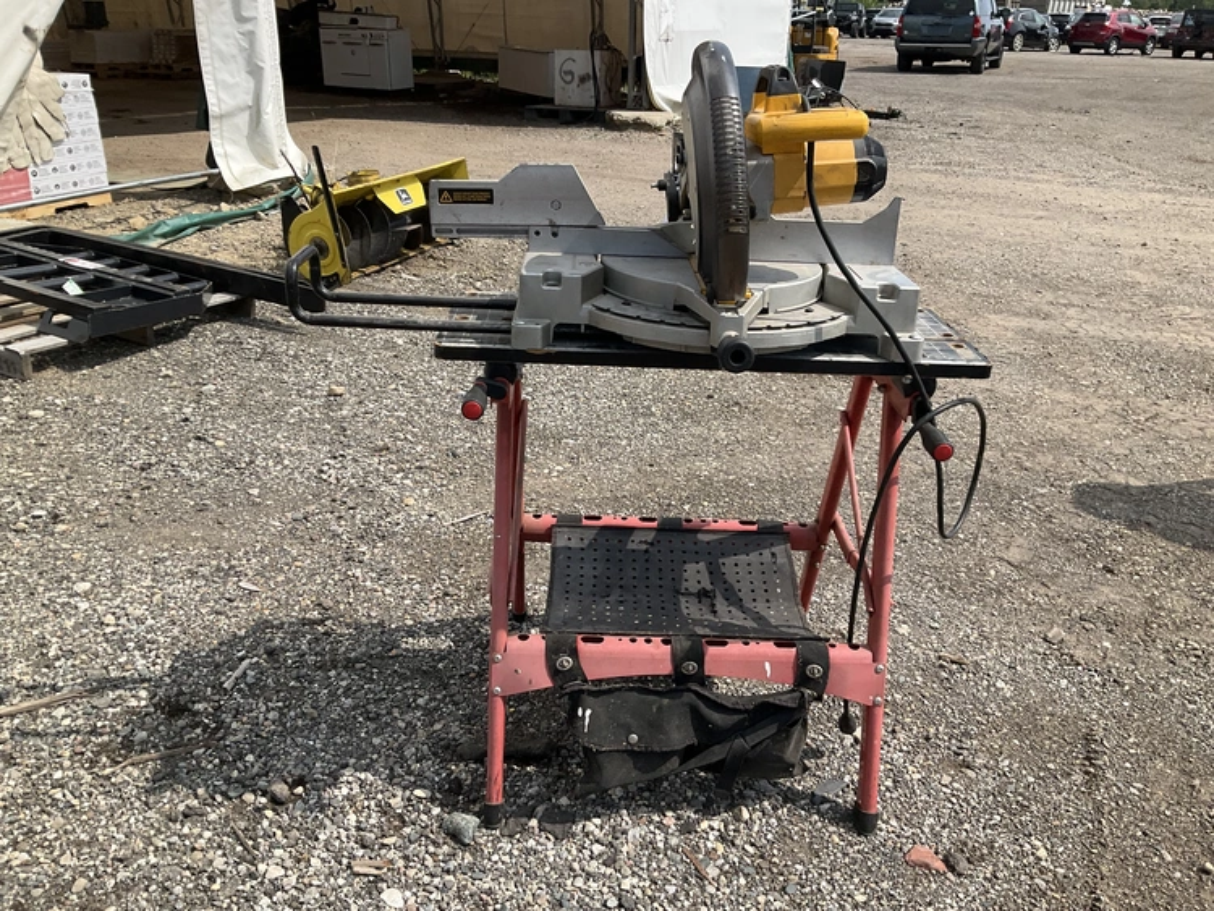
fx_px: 1017
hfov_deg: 61.6
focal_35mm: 29
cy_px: 456
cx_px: 607
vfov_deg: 48.3
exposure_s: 1/1730
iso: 25
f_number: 1.8
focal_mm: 3
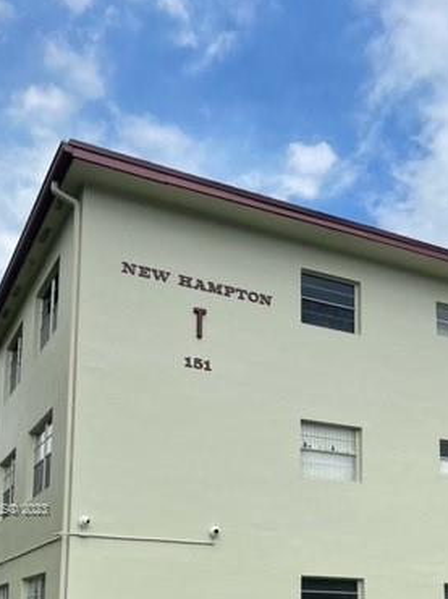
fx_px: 777
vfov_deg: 39.8
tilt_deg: +12.9
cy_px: 510
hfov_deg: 32.1
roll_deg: -0.6
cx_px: 251
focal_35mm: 45
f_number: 1.6
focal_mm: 5.1
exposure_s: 1/3448
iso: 32
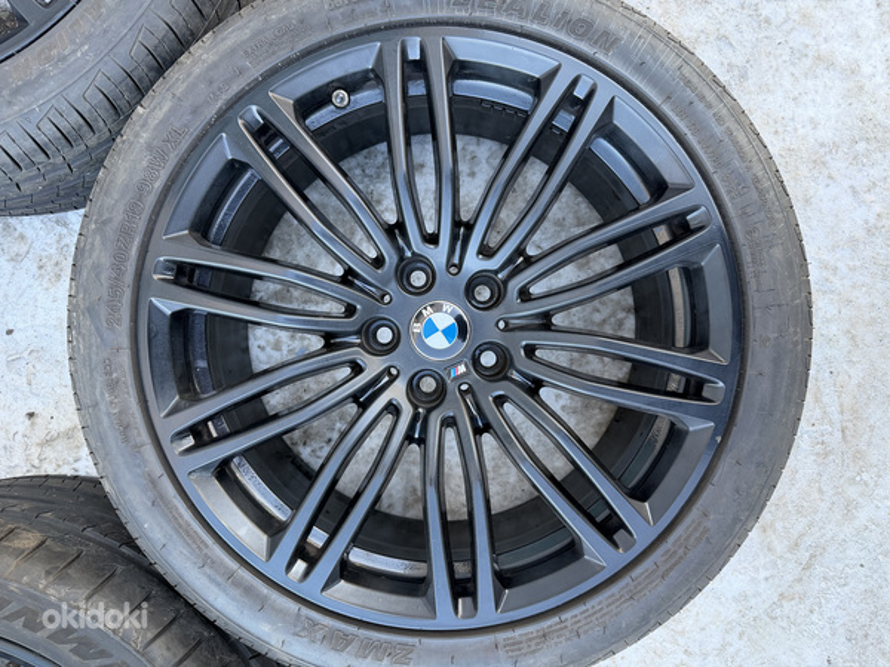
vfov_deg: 56.8
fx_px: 617
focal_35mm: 24
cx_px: 445
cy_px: 334
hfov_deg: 71.6
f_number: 1.78
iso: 160
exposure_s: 1/135
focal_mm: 6.76
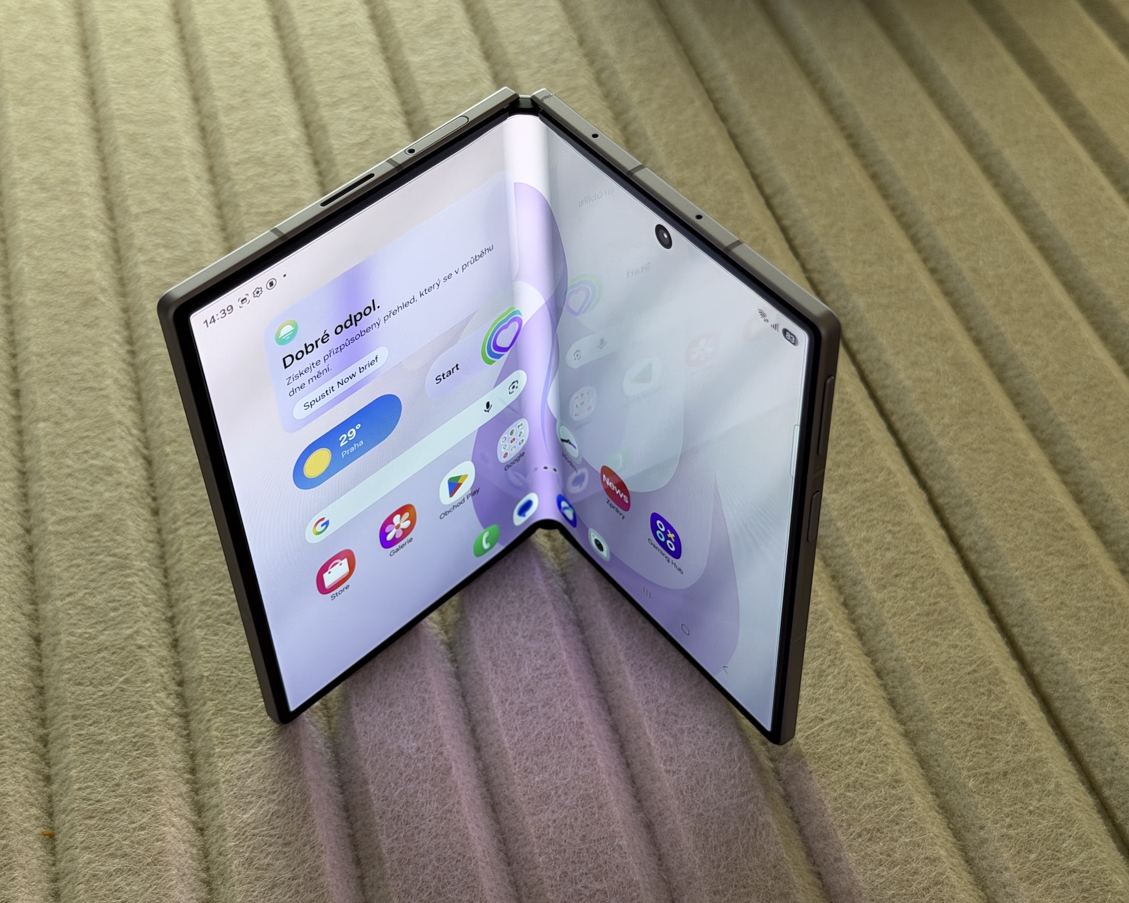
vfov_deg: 29.7
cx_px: 563
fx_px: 1704
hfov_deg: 36.7
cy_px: 458
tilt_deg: -47.4
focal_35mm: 51
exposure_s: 1/121
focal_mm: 6.76
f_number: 1.78
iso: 64
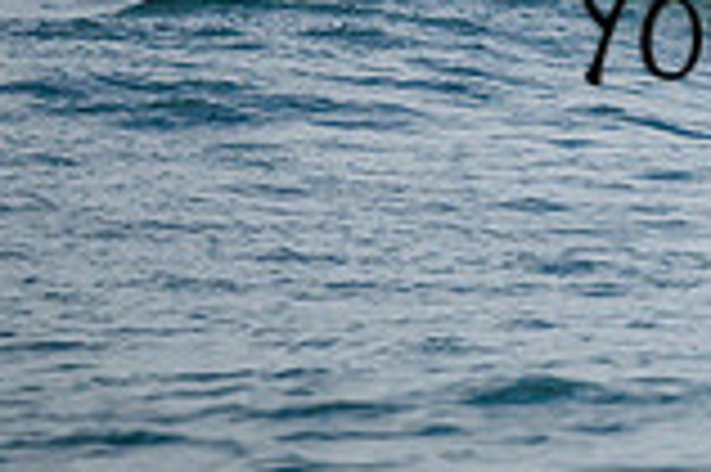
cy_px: -25
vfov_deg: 0.5
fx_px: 57965
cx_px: 1030
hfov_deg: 0.7
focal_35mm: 2938
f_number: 6.3
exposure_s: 1/2000
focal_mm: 800
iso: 800
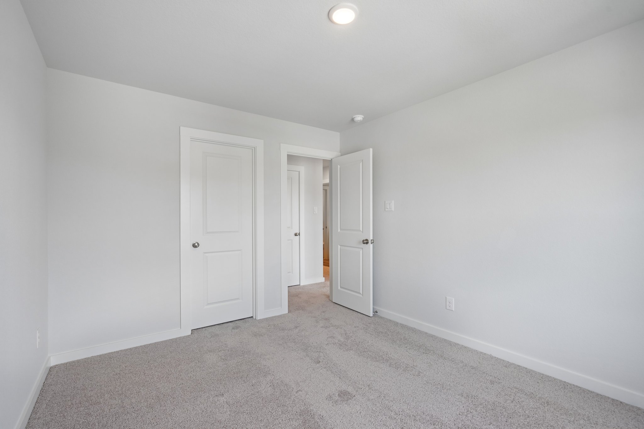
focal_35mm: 16
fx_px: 286
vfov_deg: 73.7
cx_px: 322
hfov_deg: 96.7
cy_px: 214
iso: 320
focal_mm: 16
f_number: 8
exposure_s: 1/30
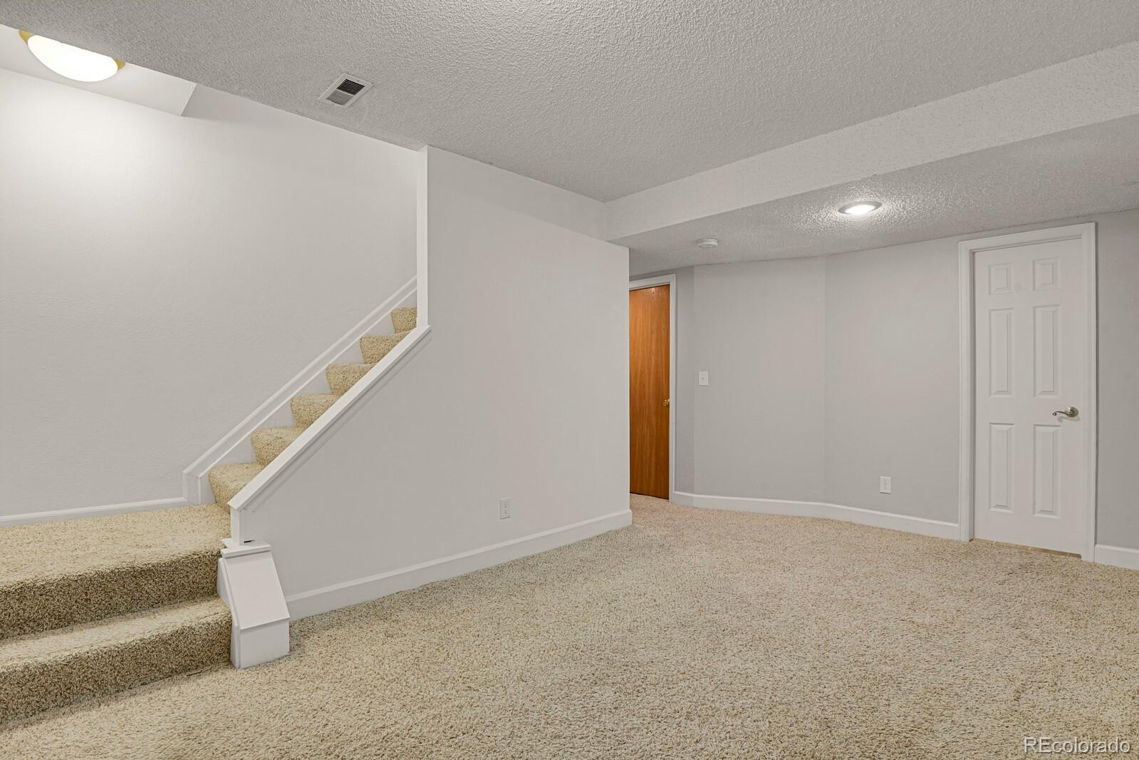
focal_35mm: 17
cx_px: 570
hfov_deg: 93.3
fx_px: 538
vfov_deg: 70.4
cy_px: 380
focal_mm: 17
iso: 250
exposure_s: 4
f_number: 8
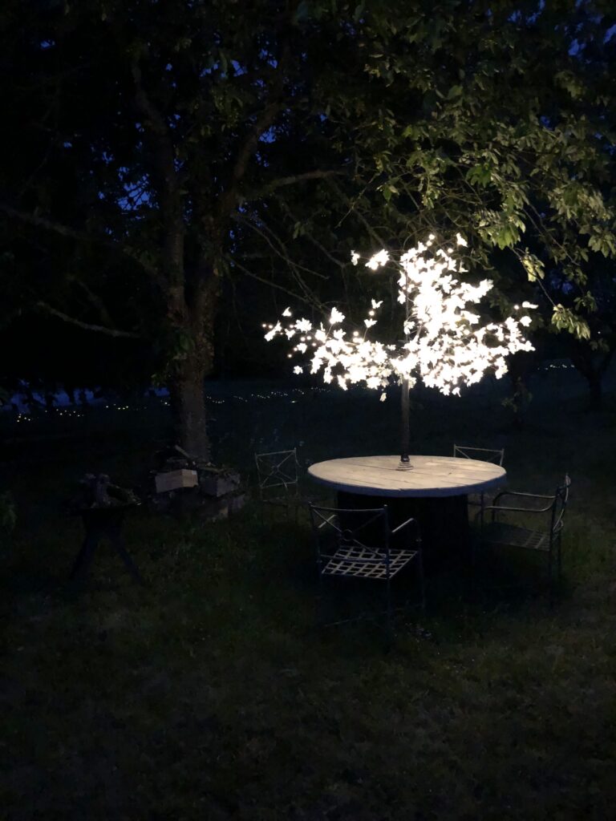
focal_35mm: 28
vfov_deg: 63.4
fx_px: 664
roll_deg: +2.6
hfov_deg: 49.7
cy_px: 410
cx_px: 308
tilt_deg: -5.1
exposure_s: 1/4
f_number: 1.8
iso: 1600
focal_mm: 3.99
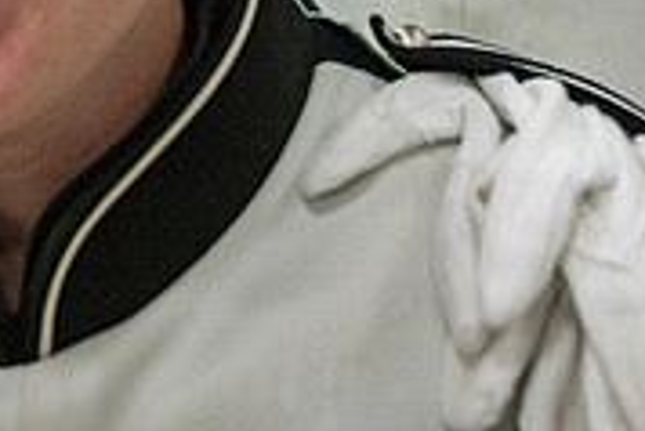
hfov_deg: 25.9
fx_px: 1399
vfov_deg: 15.8
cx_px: 228
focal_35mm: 78
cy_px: -255
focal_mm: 24
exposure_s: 1/800
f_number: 4
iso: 8000
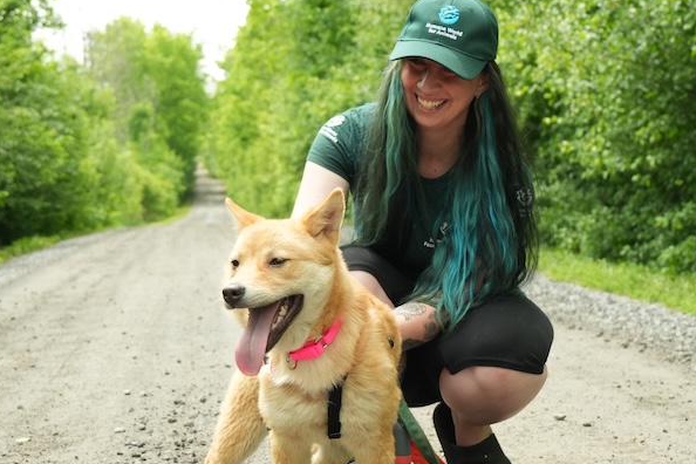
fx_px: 1351
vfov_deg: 19.5
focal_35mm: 70
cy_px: 292
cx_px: 332
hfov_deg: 28.9
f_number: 3.5
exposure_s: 1/125
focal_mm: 27
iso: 500
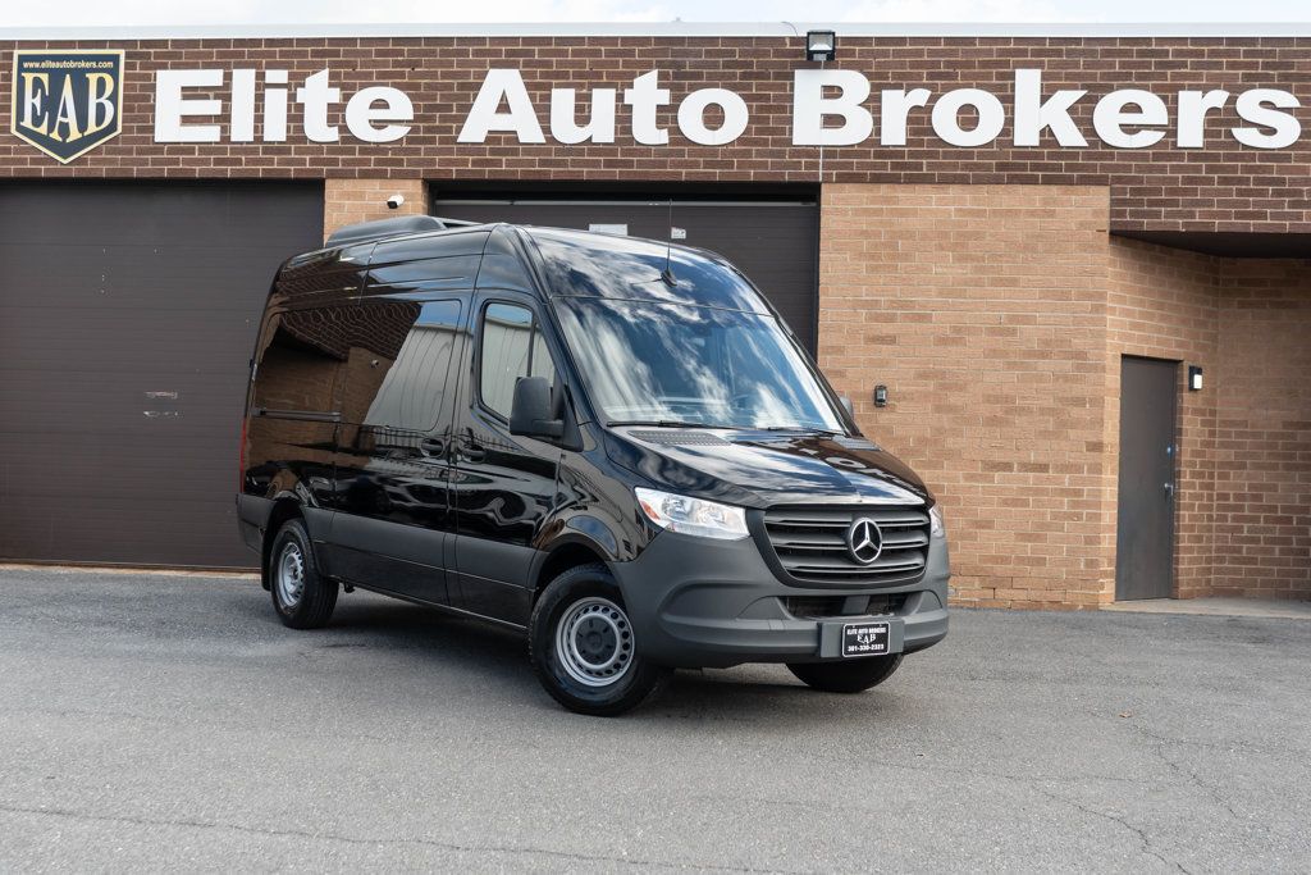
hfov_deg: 46.4
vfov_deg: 31.9
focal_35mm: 42
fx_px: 1530
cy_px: 438
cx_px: 656
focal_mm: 28
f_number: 4
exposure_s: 1/320
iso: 125
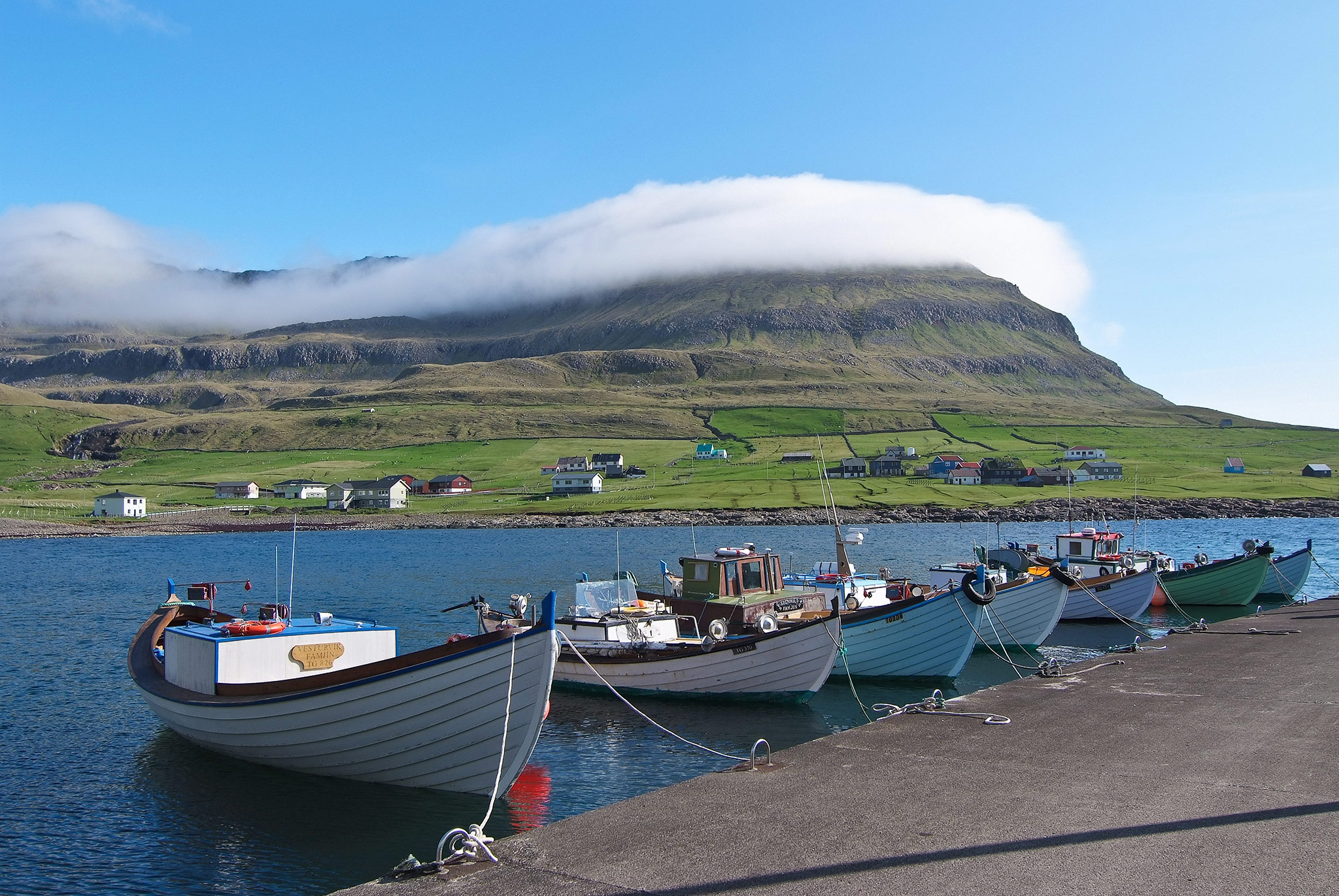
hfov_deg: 61.9
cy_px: 448
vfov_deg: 43.7
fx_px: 1117
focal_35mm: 30
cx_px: 670
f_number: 8
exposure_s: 1/320
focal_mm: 20
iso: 100
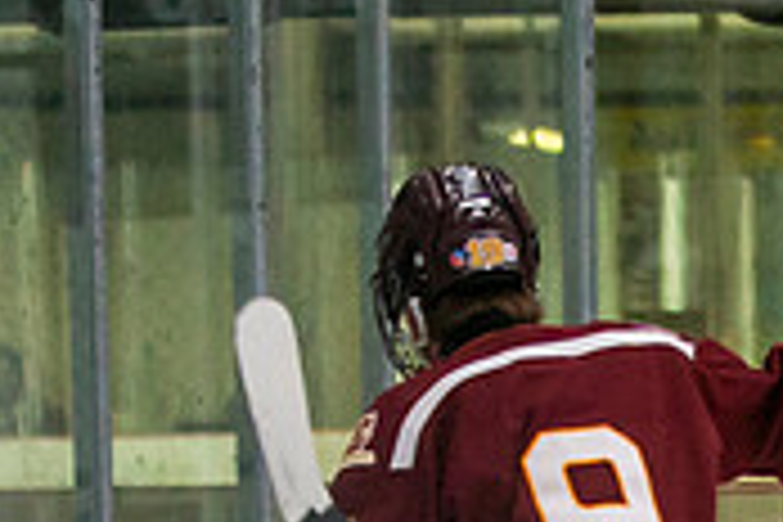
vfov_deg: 3.1
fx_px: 9461
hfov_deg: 4.7
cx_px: 757
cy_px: 1054
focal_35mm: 435
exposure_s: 1/640
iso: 2000
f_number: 2.8
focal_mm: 70
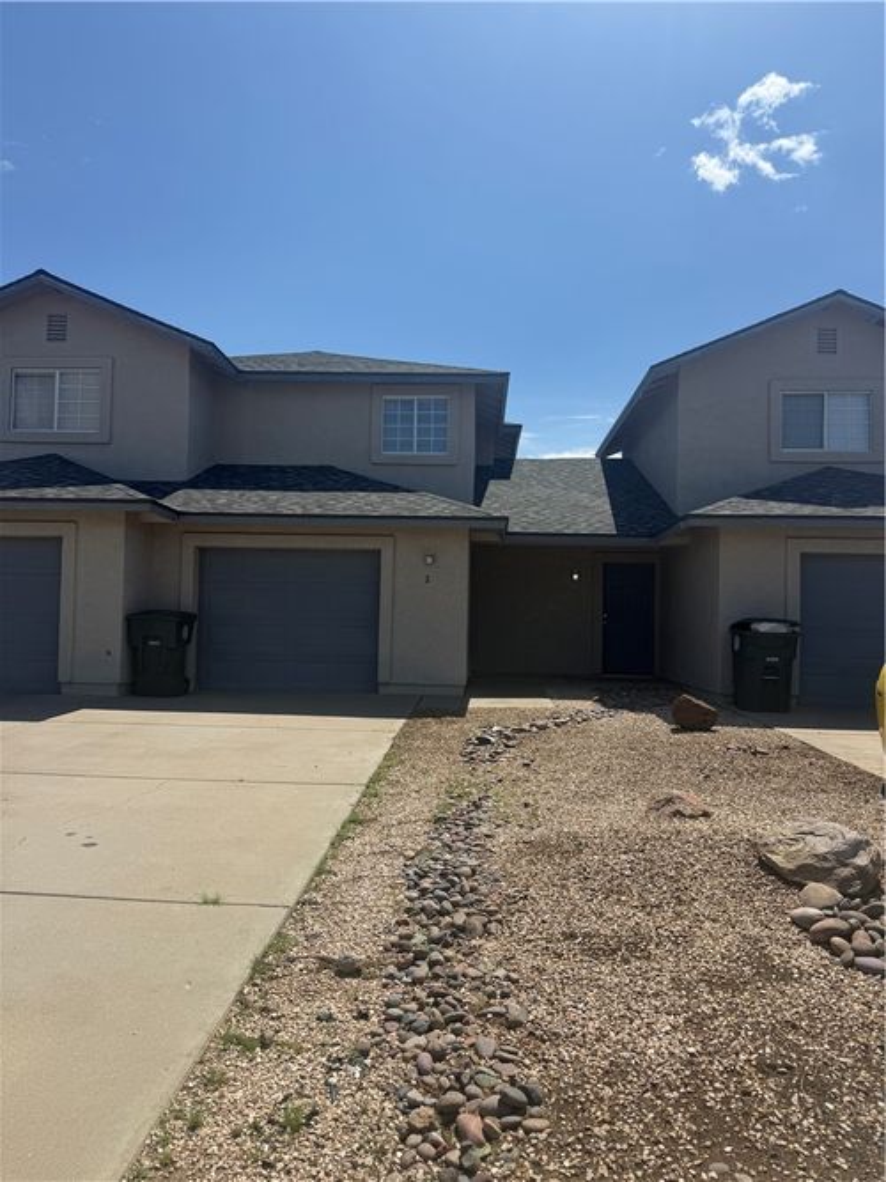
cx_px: 443
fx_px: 819
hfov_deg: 56.8
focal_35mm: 24
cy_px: 591
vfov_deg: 71.6
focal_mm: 6.76
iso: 80
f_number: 1.78
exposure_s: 1/6173
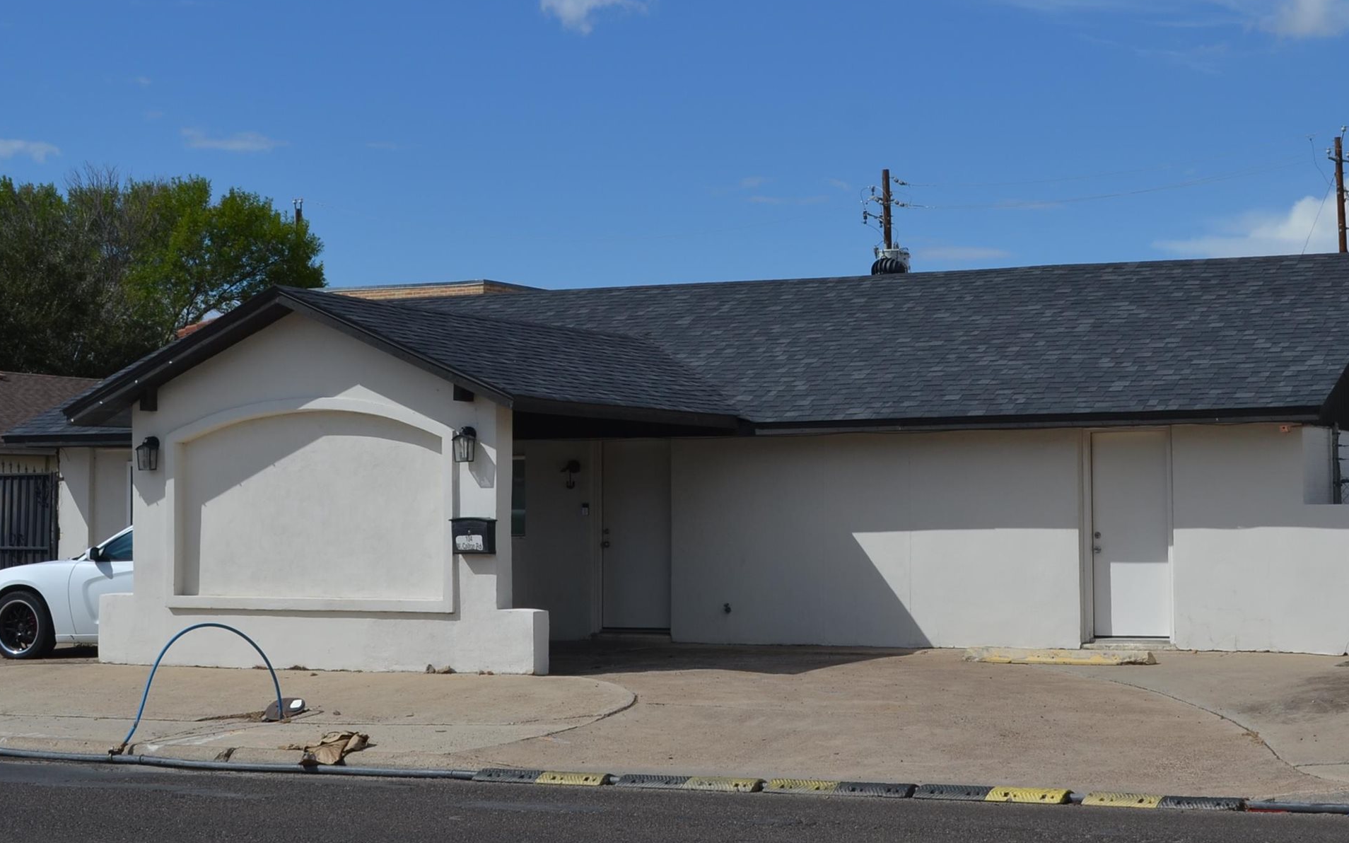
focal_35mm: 64
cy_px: 341
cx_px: 818
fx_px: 2353
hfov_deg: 31.9
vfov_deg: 20.3
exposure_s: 1/320
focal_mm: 26
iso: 100
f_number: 9
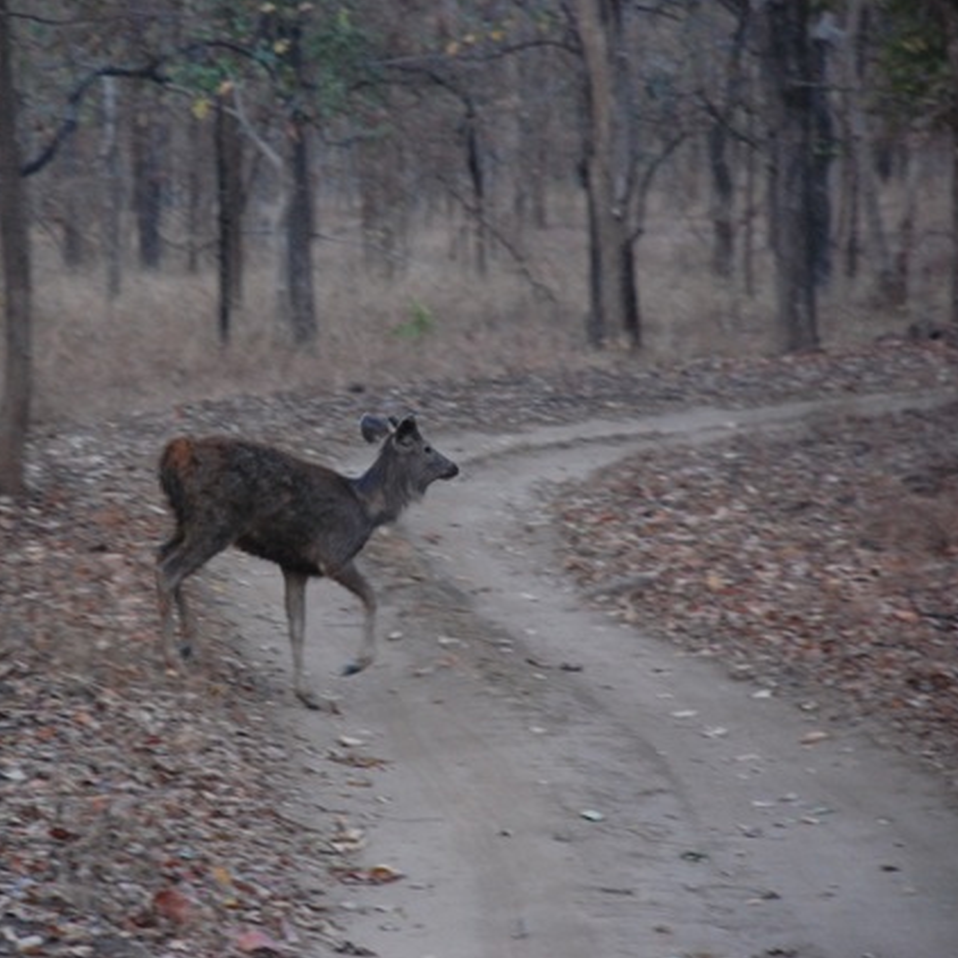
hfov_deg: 6.7
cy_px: 479
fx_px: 8161
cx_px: 275
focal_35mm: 261
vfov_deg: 6.7
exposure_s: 1/80
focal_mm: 135
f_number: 5.6
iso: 1600
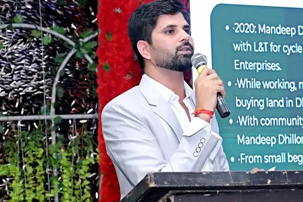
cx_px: 214
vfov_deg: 15.0
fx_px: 766
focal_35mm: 91
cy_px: 141
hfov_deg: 22.2
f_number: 5
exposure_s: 1/200
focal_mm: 50
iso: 1250
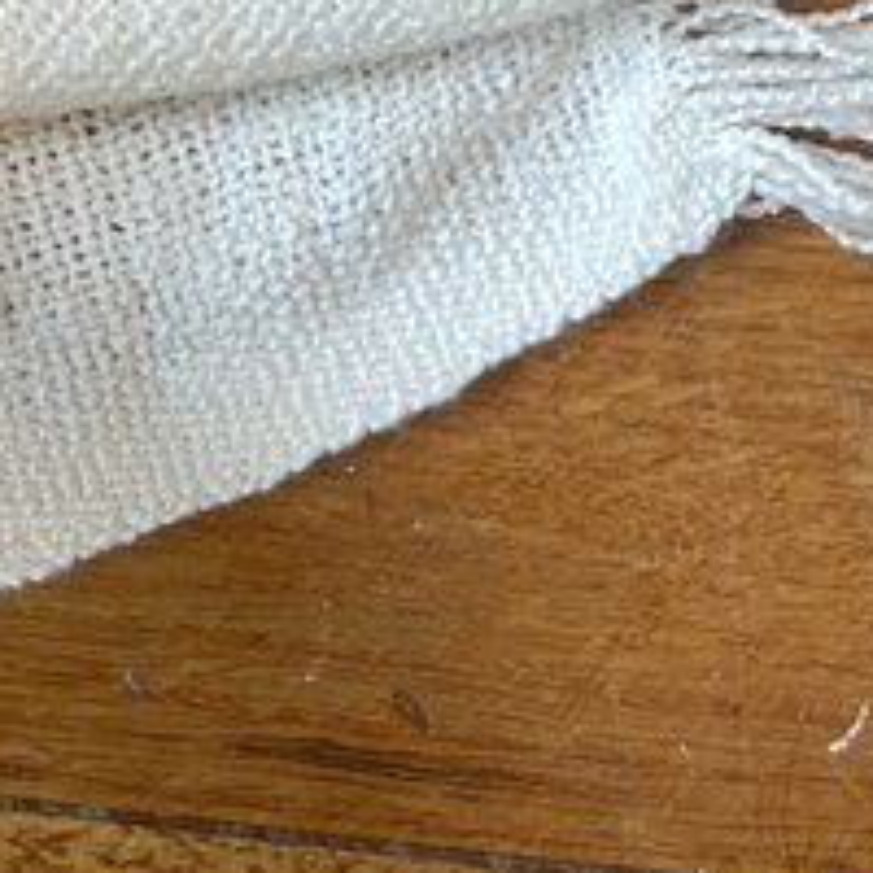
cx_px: 183
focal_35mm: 92
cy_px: -808
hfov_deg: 18.7
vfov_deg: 15.5
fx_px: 2625
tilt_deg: -79.9
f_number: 1.6
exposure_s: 1/50
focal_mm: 4.2
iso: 200
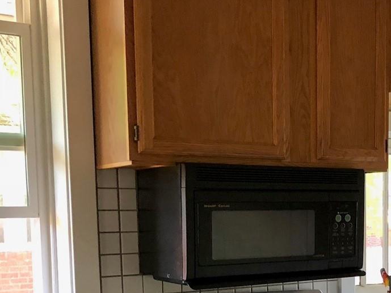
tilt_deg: -5.6
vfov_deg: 21.8
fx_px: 734
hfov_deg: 29.4
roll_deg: +0.0
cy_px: 294
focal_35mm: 65
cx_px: 291
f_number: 1.8
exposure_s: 1/15
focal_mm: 3.99
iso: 64
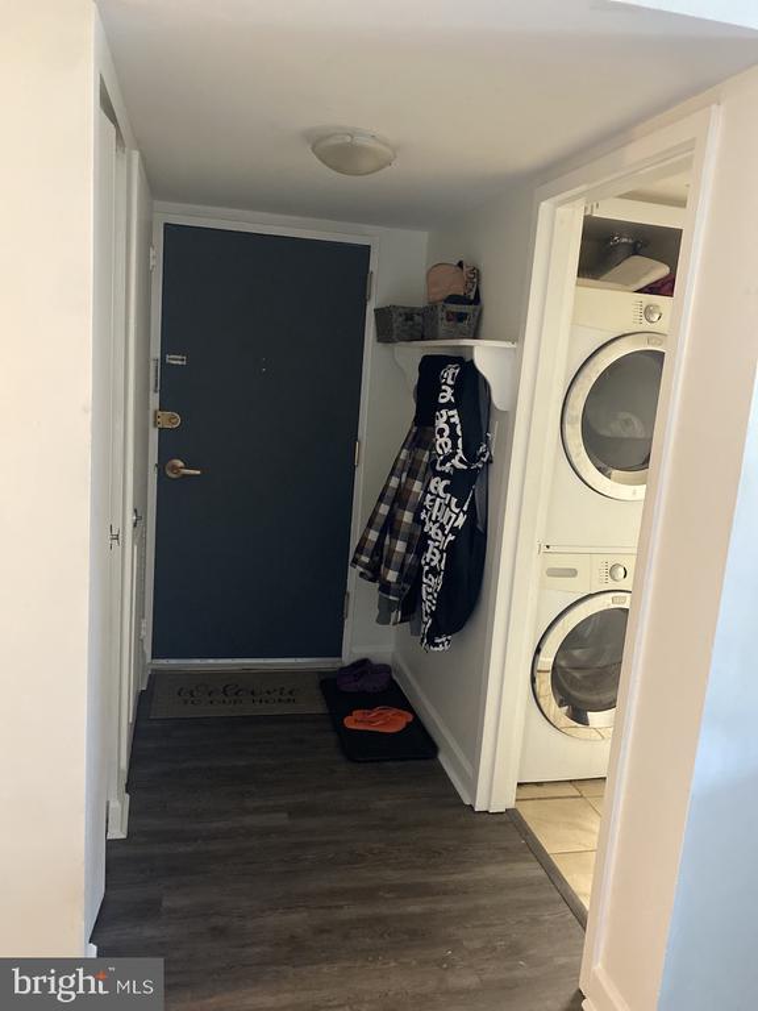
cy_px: 506
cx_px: 379
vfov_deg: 67.3
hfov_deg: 53.1
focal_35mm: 26
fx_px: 759
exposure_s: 1/30
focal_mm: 4.25
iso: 640
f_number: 1.8
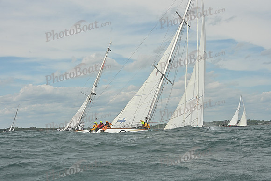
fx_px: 587
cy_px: 90
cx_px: 136
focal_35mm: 78
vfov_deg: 17.5
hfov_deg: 26.0
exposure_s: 1/1250
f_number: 13
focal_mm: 78
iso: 320
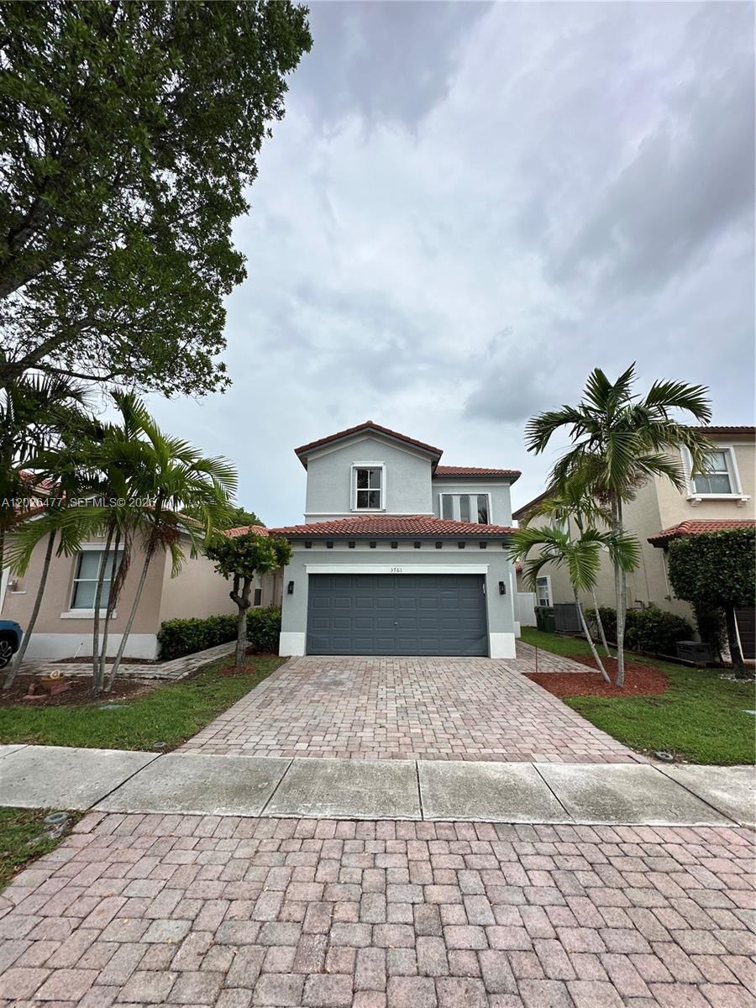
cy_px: 504
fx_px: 408
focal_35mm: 14
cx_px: 378
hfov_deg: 85.7
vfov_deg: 102.1
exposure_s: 1/2212
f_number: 2.2
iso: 40
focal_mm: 2.22
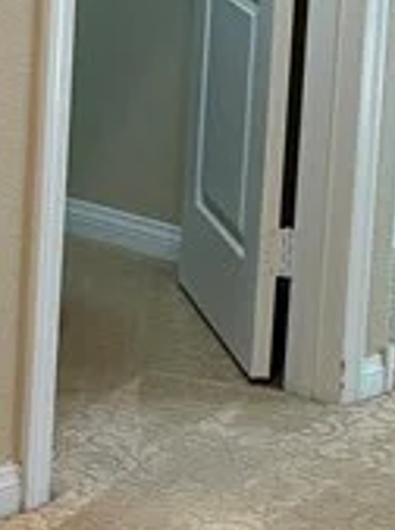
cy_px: 75
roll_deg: -4.9
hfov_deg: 9.2
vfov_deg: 12.5
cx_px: 498
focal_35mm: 158
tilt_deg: -9.9
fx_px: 2413
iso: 250
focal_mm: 5.96
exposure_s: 1/60
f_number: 1.6
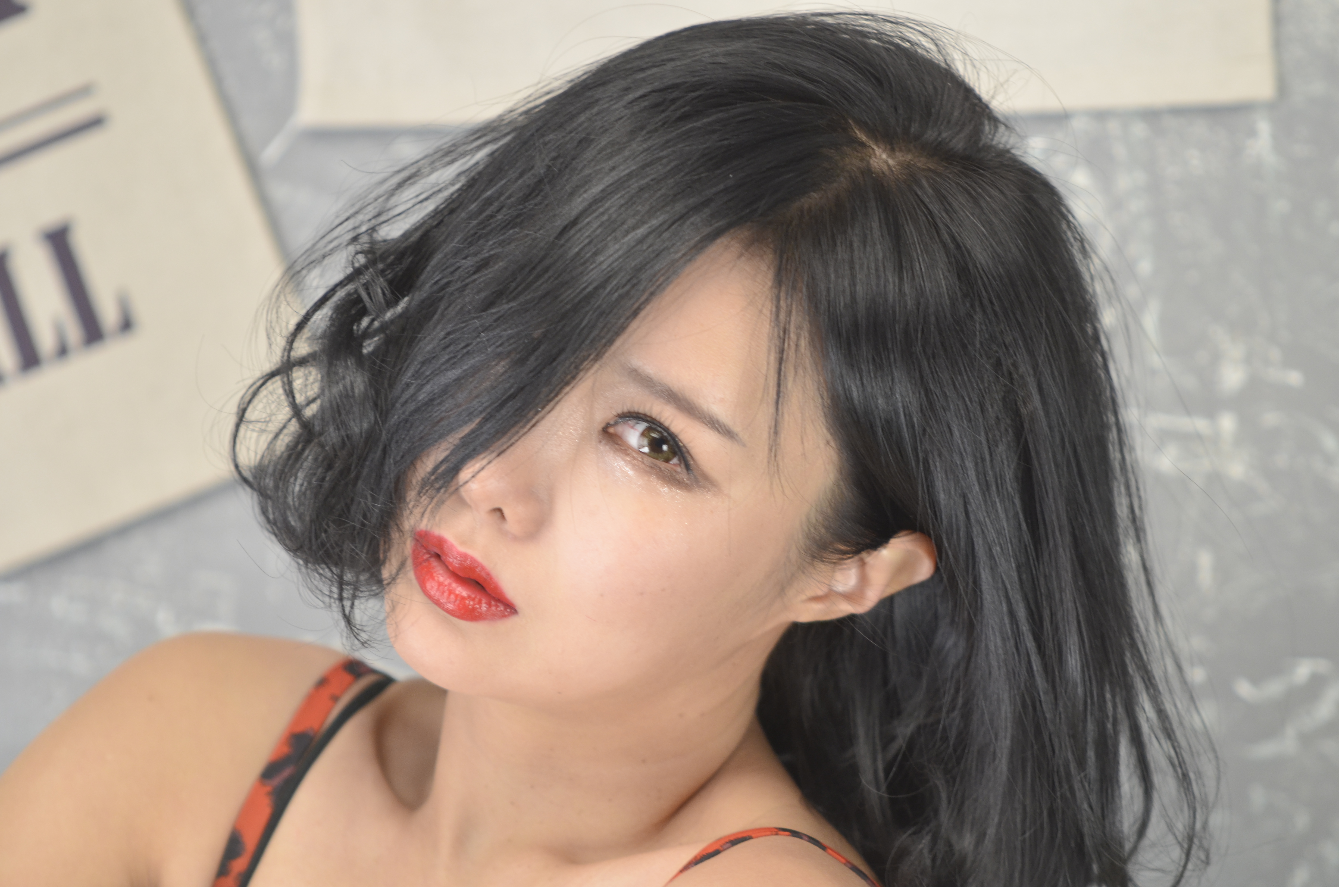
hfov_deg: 6.9
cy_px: 444
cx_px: 670
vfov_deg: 4.6
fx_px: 11135
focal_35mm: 300
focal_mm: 200
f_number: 4
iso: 400
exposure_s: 1/125
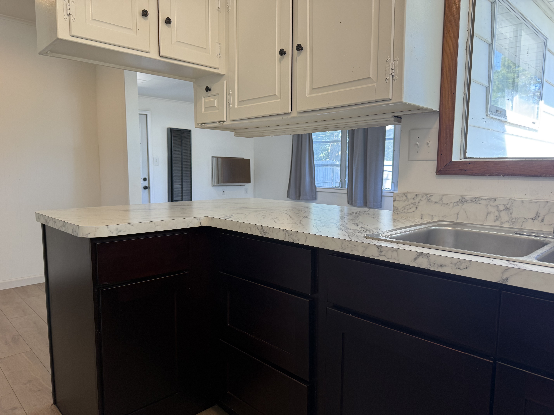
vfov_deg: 56.8
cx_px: 277
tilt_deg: -5.0
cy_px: 208
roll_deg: -0.9
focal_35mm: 24
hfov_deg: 71.6
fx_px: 384
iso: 125
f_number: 1.78
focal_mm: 6.76
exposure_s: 1/120
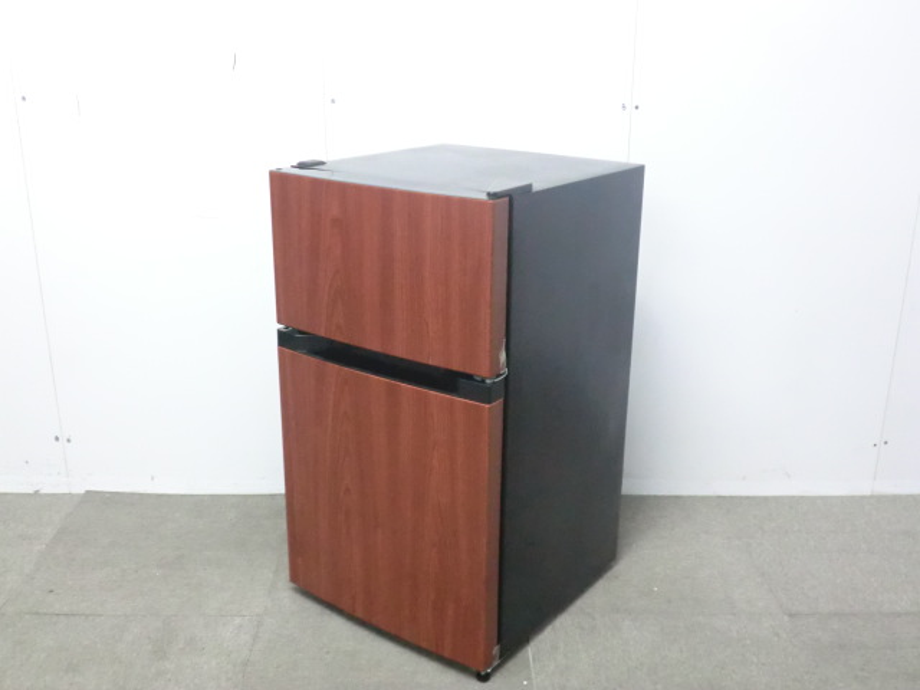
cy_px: 345
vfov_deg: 37.7
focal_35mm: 38
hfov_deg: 49.0
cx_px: 460
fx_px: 1010
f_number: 3.9
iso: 800
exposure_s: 1/25
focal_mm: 6.9
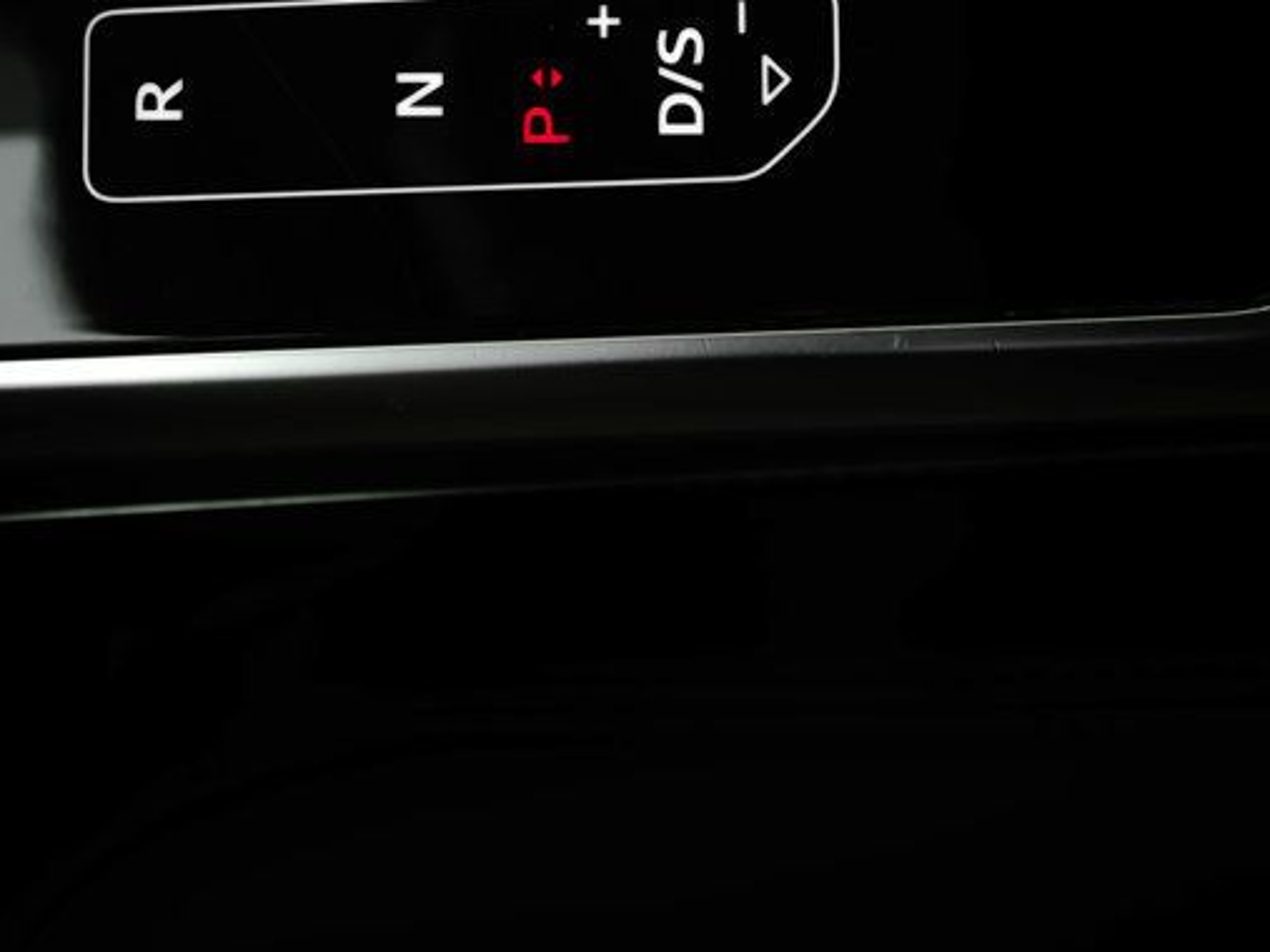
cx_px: 514
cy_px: -183
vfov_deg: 17.2
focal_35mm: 82
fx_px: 3008
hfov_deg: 23.8
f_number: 5.6
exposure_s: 1/200
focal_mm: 45
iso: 250
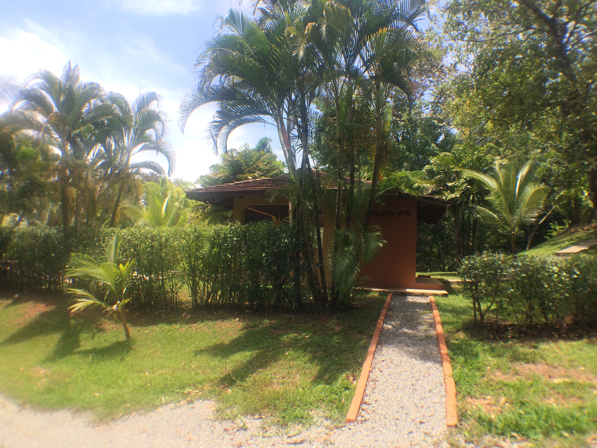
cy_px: 224
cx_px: 298
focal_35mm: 30
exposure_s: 1/1140
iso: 50
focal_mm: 4.12
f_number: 2.2
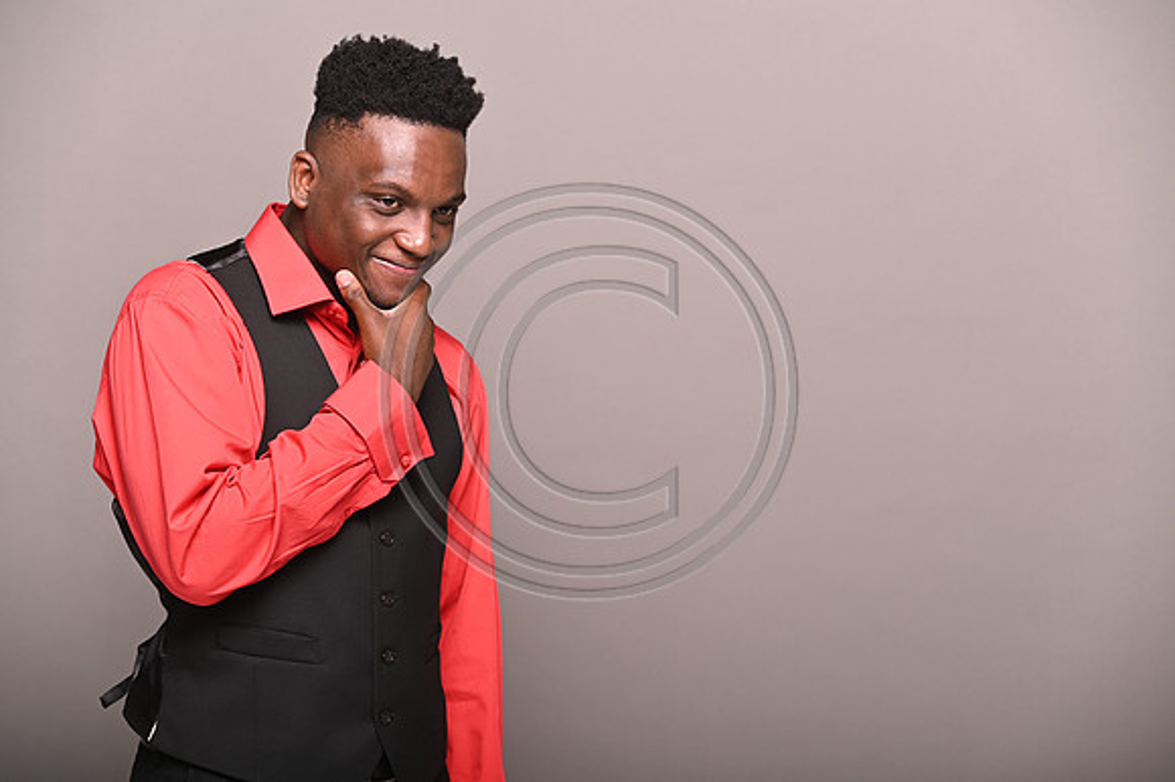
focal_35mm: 100
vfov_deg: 13.7
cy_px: 391
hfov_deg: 20.4
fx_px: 3262
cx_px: 588
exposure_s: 1/200
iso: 250
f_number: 4
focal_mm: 100
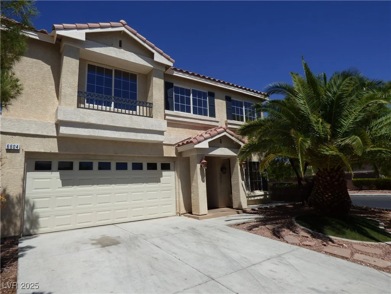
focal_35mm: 20
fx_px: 226
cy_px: 147
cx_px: 196
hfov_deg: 81.7
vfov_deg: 66.0
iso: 100
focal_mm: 3.58
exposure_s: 1/1600
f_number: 4
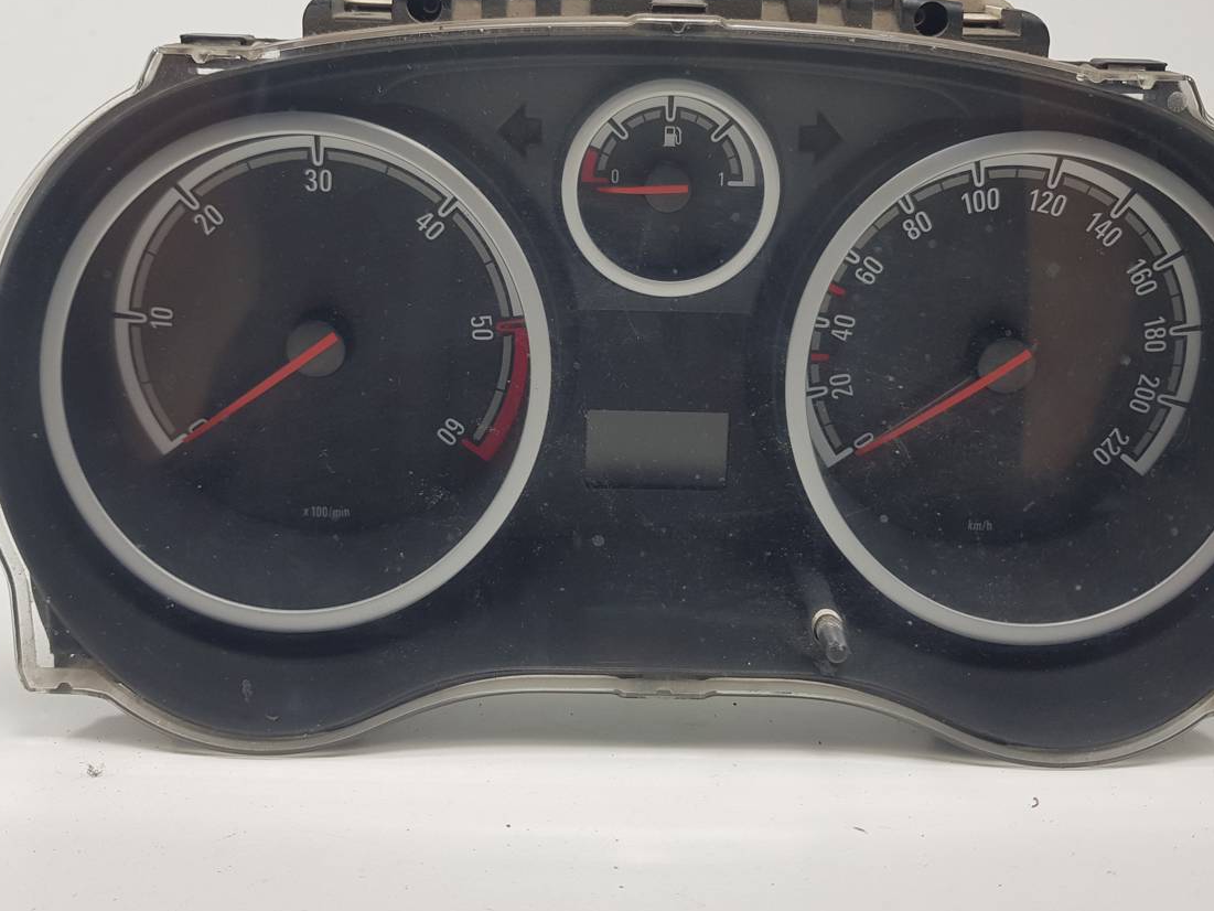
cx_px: 635
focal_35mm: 34
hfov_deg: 53.9
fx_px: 1193
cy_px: 385
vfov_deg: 41.7
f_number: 1.7
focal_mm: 4.2
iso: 40
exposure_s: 1/244
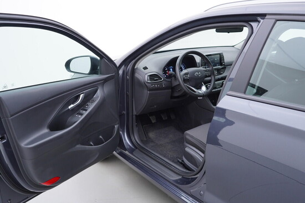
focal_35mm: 36
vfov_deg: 36.9
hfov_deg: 53.1
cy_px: 102
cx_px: 152
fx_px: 305
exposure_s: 1/50
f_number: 3.2
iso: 125
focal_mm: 24
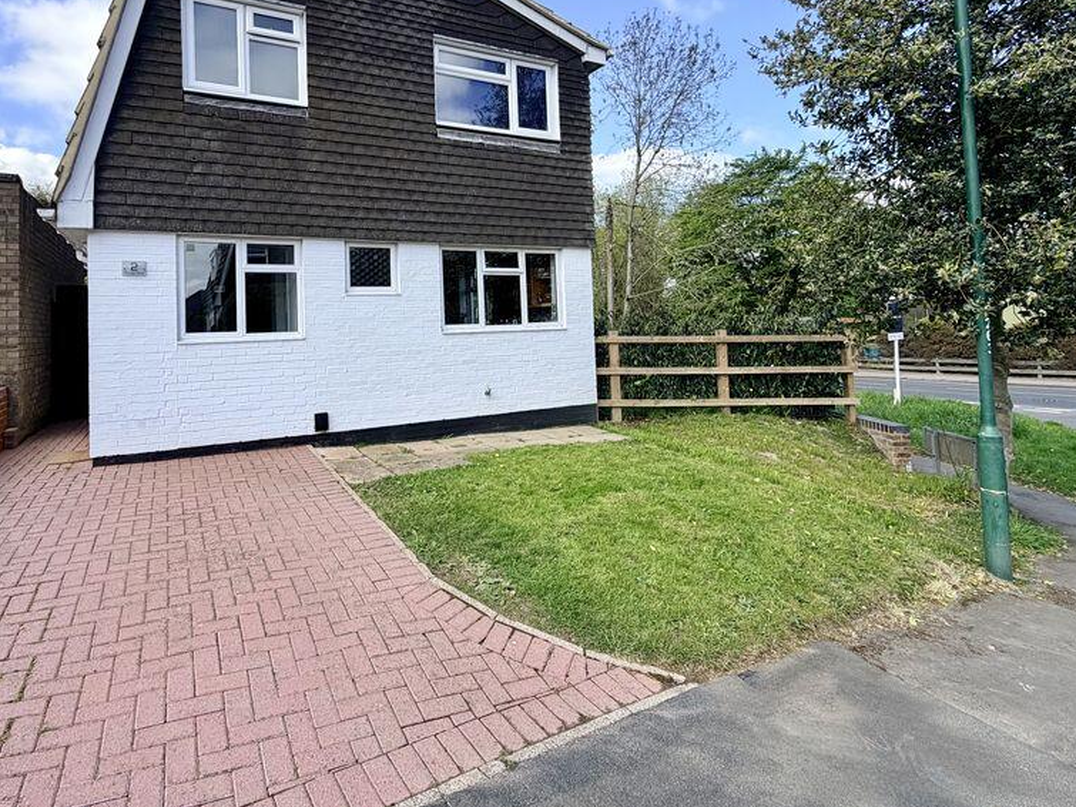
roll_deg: +2.0
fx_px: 591
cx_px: 453
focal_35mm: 19
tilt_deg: +2.3
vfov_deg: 67.6
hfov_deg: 84.0
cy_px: 304
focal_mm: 2.22
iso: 40
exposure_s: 1/770
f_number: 2.2
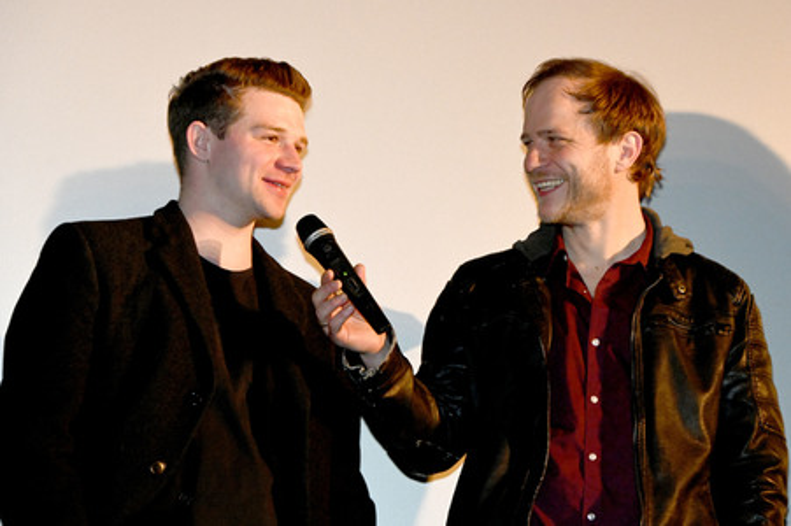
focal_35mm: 120
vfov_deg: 11.4
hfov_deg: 17.1
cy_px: 263
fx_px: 2635
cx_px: 396
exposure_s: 1/100
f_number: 6.3
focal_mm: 120
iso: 5000
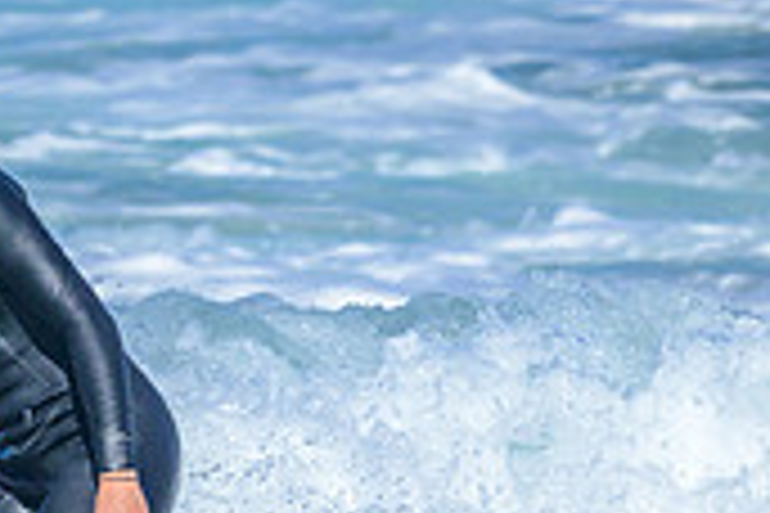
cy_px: 713
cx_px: -325
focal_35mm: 3149
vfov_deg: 0.4
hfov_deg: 0.7
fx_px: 67348
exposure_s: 1/2000
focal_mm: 800
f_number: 10
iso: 450
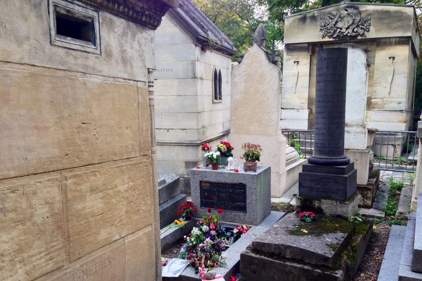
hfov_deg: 54.4
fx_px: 410
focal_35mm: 35
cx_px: 211
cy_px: 161
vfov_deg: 37.8
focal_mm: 4.12
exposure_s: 1/129
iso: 50
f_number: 2.4
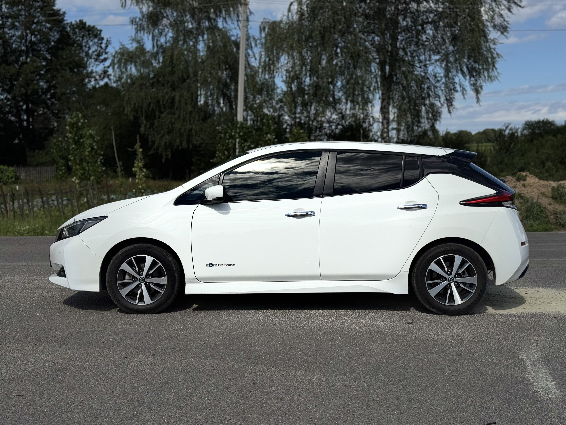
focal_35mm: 48
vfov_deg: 30.3
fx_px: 785
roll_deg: +0.6
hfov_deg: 39.7
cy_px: 212
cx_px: 283
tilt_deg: -4.6
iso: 50
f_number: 1.78
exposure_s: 1/15385
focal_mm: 6.76
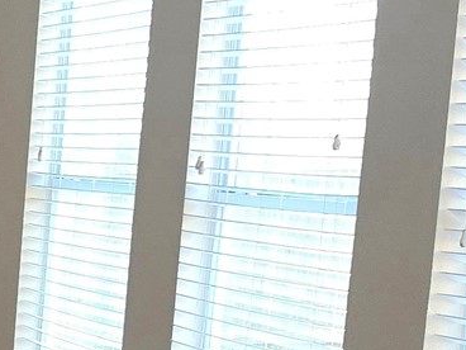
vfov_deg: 11.3
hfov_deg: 13.1
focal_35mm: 128
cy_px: 436
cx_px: -493
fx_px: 1723
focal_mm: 6.5
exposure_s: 1/60.2
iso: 80
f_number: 1.4
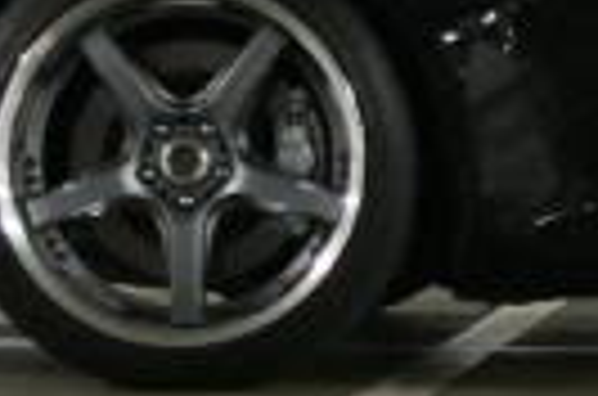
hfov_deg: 7.4
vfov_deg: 5.0
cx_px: 1142
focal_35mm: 271
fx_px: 4491
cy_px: 99
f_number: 5
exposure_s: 1/2.5
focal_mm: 30
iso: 400
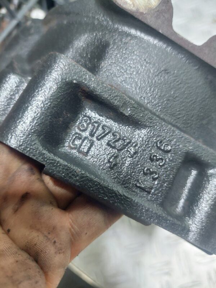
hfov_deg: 54.9
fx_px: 208
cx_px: 108
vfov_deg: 69.4
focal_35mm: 25
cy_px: 144
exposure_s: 1/50
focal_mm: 5.23
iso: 400
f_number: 1.8
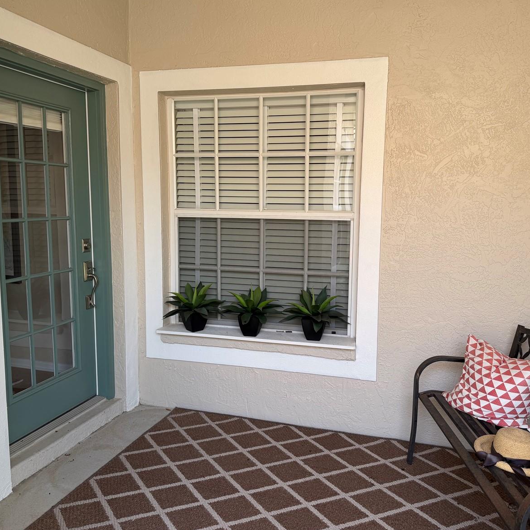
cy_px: 262
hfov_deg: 55.6
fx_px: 502
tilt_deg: -8.6
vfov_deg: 55.6
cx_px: 279
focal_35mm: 29
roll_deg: -1.0
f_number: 1.78
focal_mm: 6.76
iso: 64
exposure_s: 1/190
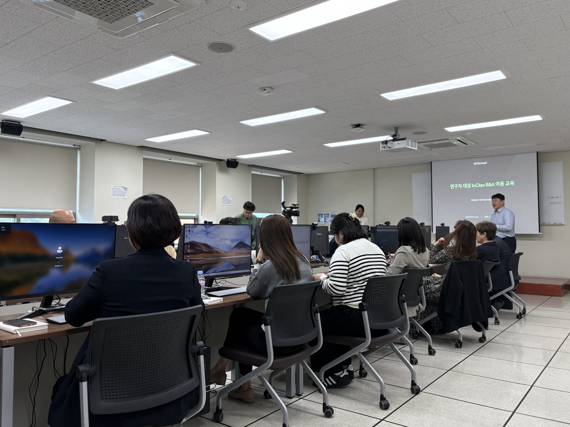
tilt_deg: +2.9
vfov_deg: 49.7
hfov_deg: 63.4
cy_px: 206
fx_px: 461
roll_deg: +0.5
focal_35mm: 28
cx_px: 296
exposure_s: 1/142
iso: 100
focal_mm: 5.96
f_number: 1.6
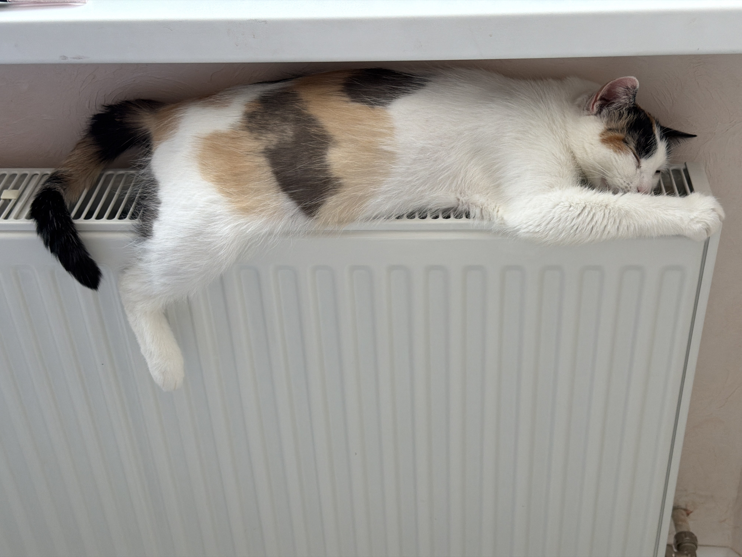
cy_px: 278
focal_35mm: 48
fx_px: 1029
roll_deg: +3.6
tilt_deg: -36.5
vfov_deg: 30.3
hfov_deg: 39.7
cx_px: 371
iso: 64
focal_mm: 6.76
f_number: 1.78
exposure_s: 1/121
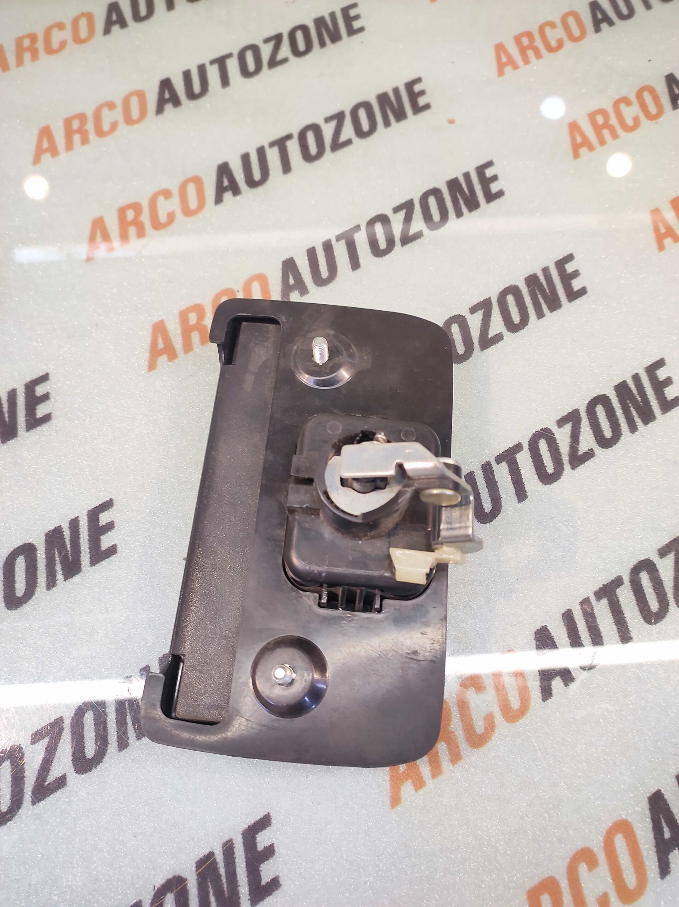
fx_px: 445
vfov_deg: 91.1
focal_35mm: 17
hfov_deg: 74.7
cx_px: 340
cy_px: 454
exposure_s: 1/33
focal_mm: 4.74
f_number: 1.79
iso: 198
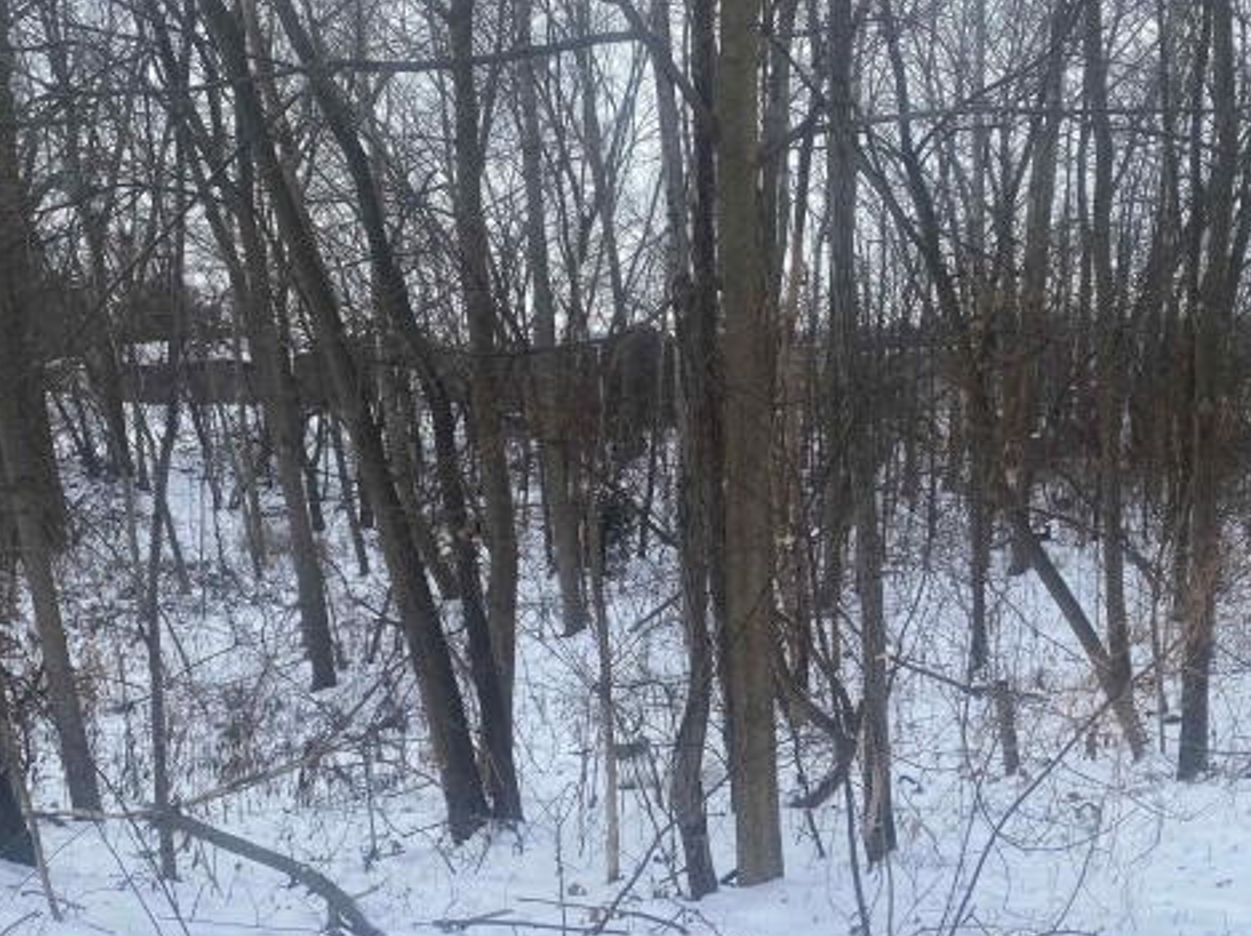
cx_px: 698
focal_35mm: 37
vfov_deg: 38.2
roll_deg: +1.3
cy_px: 616
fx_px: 1336
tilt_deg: -14.3
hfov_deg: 50.1
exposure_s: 1/1063
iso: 32
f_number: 1.8
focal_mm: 4.25
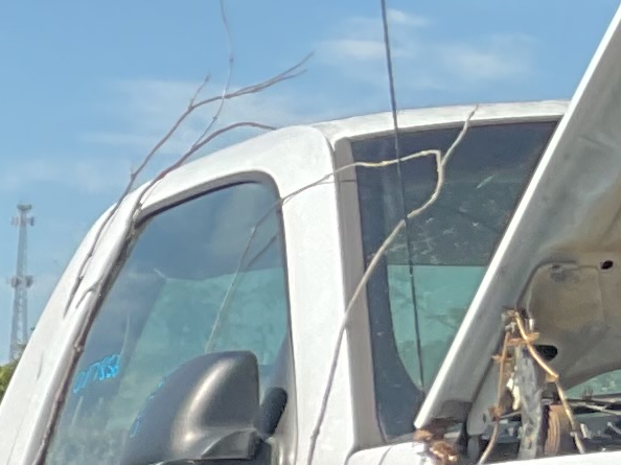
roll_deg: +0.9
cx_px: -1017
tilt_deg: -8.1
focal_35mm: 197
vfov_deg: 7.2
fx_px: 3533
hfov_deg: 8.8
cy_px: 944
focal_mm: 3
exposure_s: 1/1195
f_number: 1.8
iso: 16
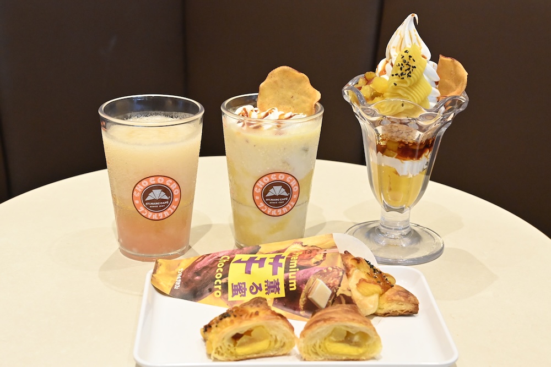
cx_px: 276
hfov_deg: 33.4
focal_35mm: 60
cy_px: 184
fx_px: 918
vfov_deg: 22.6
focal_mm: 60
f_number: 9
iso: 8000
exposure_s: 1/160
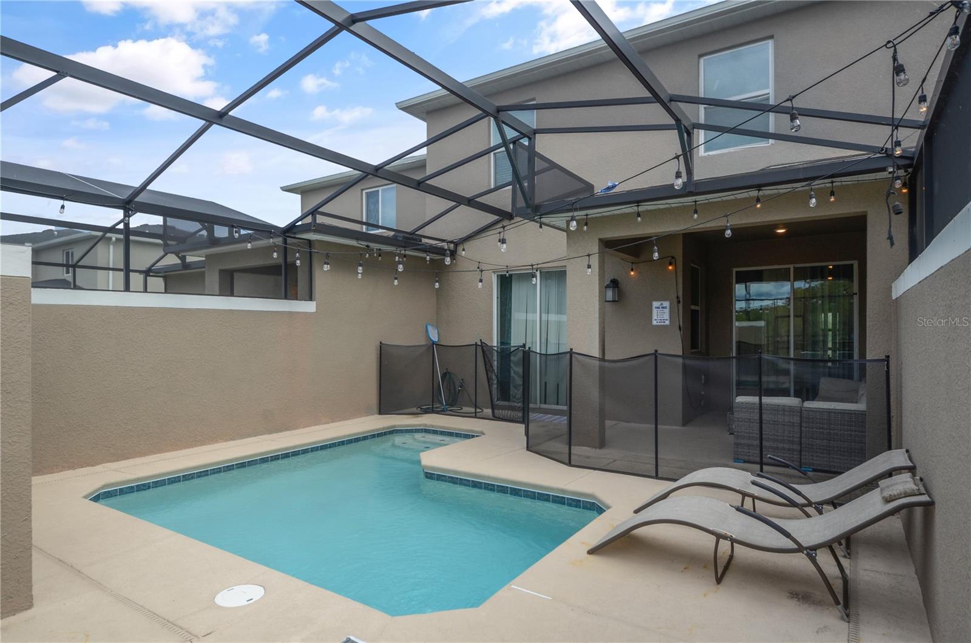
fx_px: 525
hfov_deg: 85.5
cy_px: 322
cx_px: 486
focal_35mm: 20
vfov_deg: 63.0
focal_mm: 13
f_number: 8
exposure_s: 1/160
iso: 200
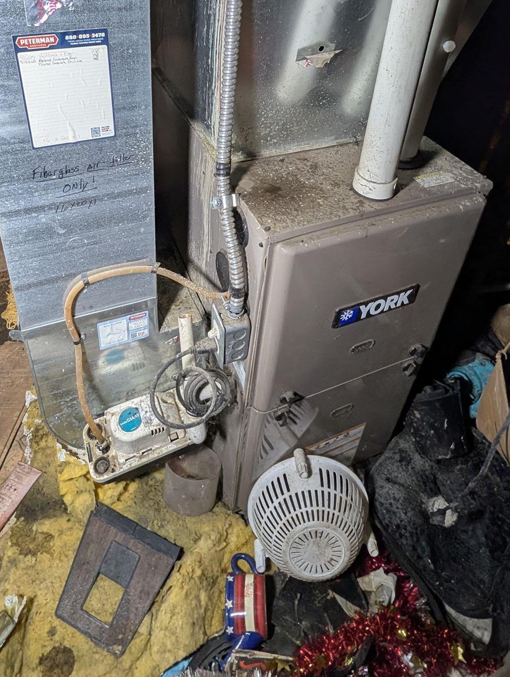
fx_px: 451
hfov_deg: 58.8
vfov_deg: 67.8
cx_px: 223
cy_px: 149
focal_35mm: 23
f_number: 1.7
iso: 94
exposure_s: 1/80.7
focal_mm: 2.02
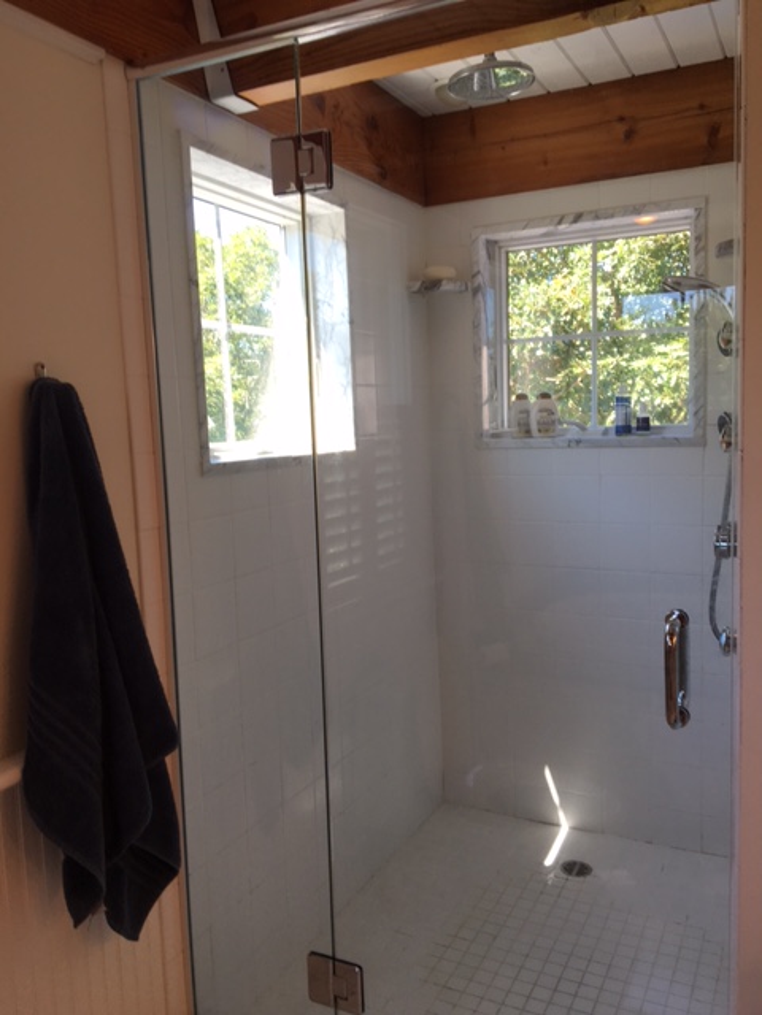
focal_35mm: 29
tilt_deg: -5.5
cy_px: 508
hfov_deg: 48.2
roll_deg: +2.8
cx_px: 381
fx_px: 851
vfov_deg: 61.7
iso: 25
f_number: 2.2
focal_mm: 4.15
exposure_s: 1/60
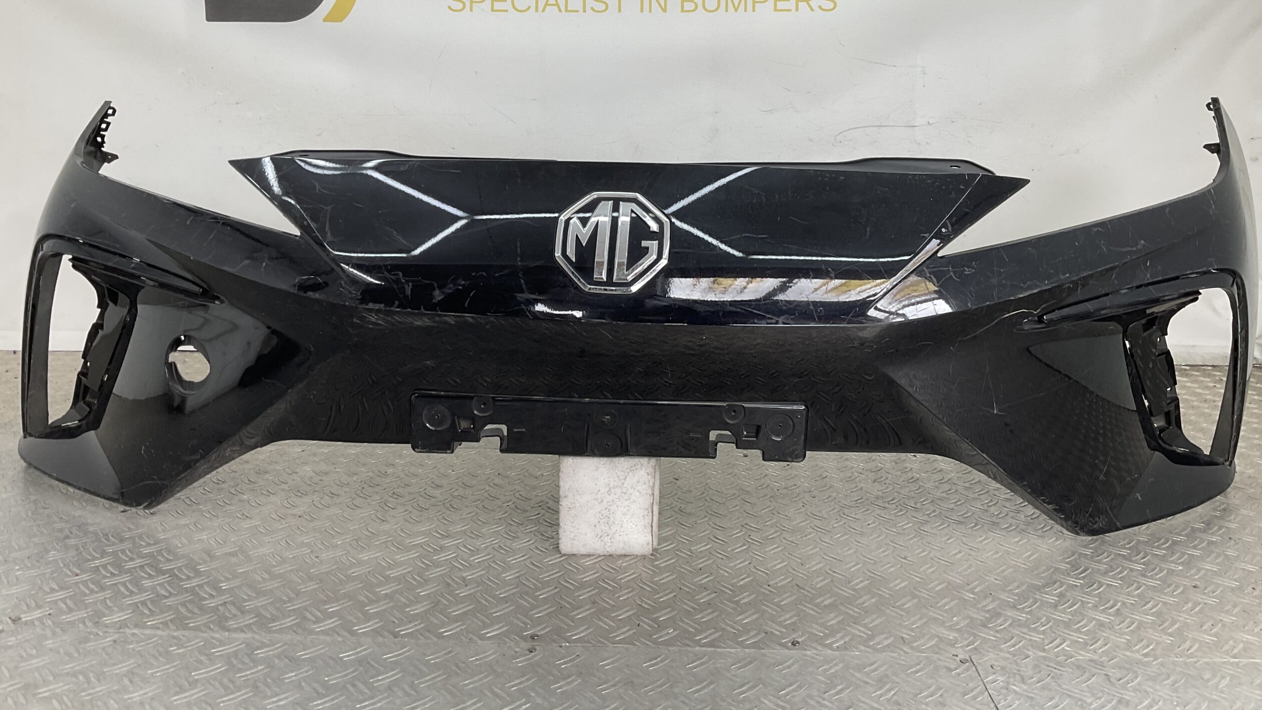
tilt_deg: -9.5
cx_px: 636
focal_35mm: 32
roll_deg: -1.1
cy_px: 243
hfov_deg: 61.0
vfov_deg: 36.3
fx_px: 1071
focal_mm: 3
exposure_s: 1/130
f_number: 1.8
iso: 16
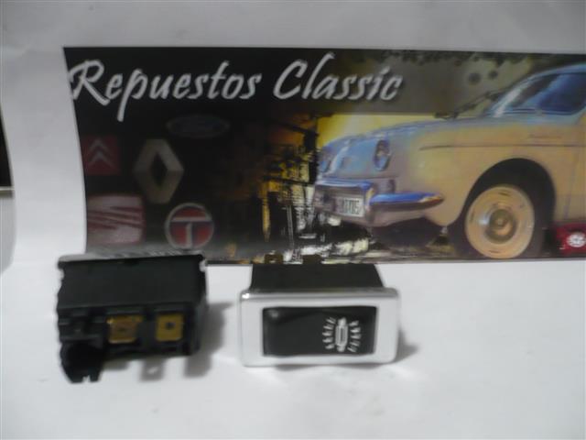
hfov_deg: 52.6
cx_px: 293
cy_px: 220
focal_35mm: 35
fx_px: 593
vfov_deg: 40.7
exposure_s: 1/6
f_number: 2.8
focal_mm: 5.8
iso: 200
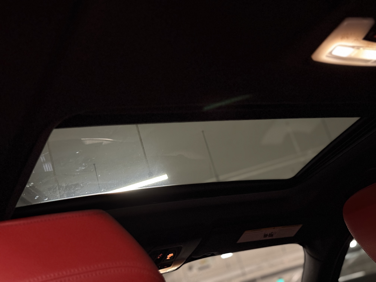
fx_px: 521
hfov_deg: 39.7
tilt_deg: +22.1
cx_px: 188
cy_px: 141
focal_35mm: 48
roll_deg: +17.0
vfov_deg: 30.3
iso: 1000
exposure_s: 1/18
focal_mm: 6.76
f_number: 1.78
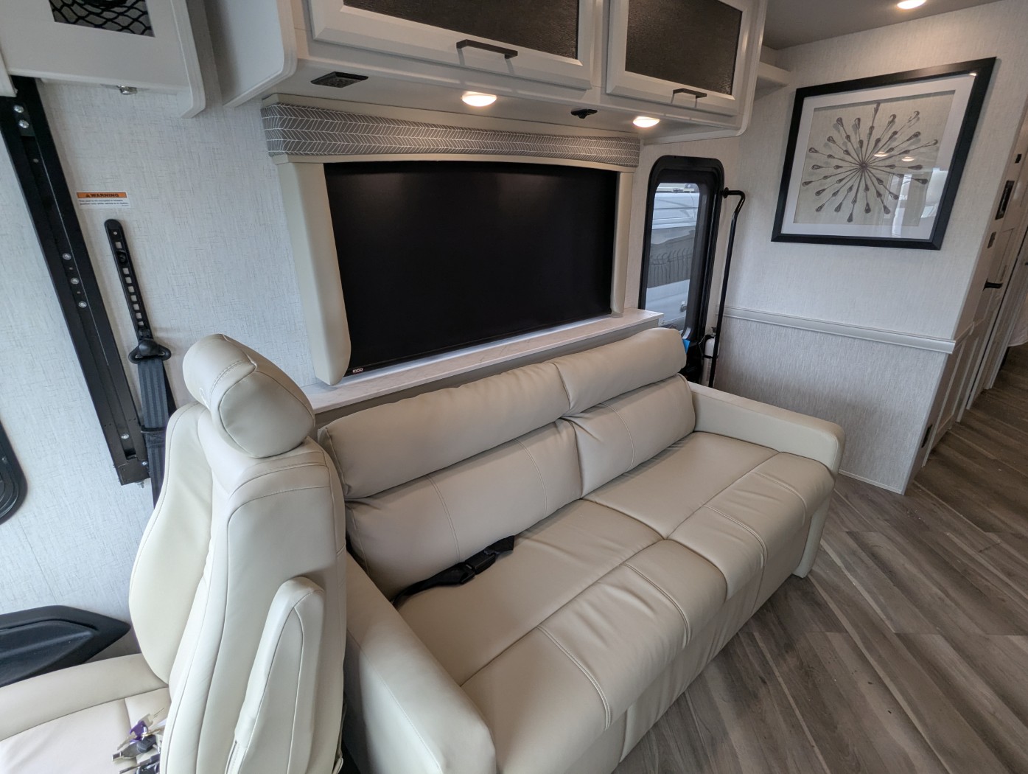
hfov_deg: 94.4
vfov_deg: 78.2
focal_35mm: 16
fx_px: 476
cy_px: 387
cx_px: 514
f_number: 2.2
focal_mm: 2.35
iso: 52
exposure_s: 1/83.2
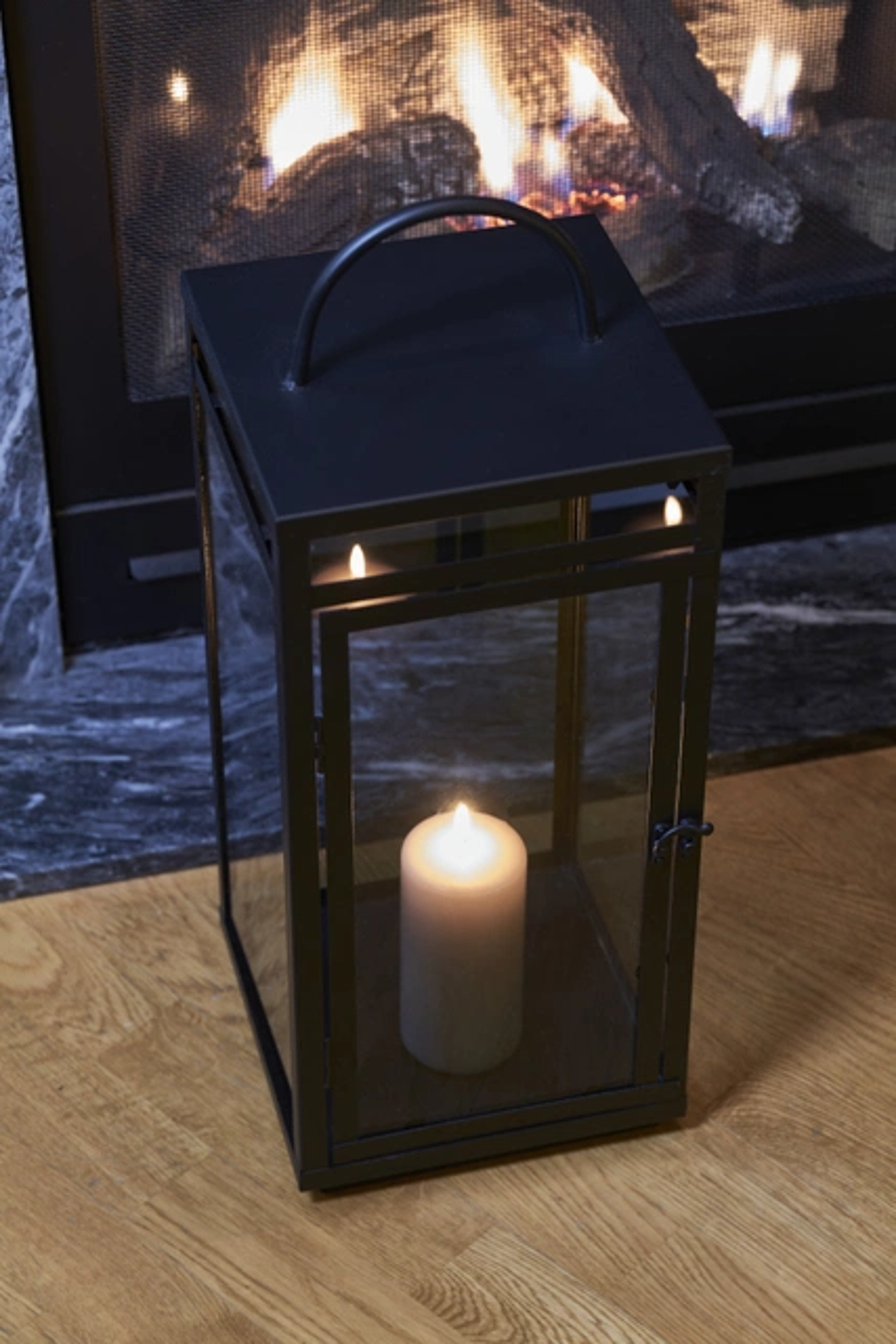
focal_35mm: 90
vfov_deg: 22.6
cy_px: 672
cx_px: 448
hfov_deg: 15.2
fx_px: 3358
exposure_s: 4
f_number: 5.6
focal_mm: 90
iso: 100
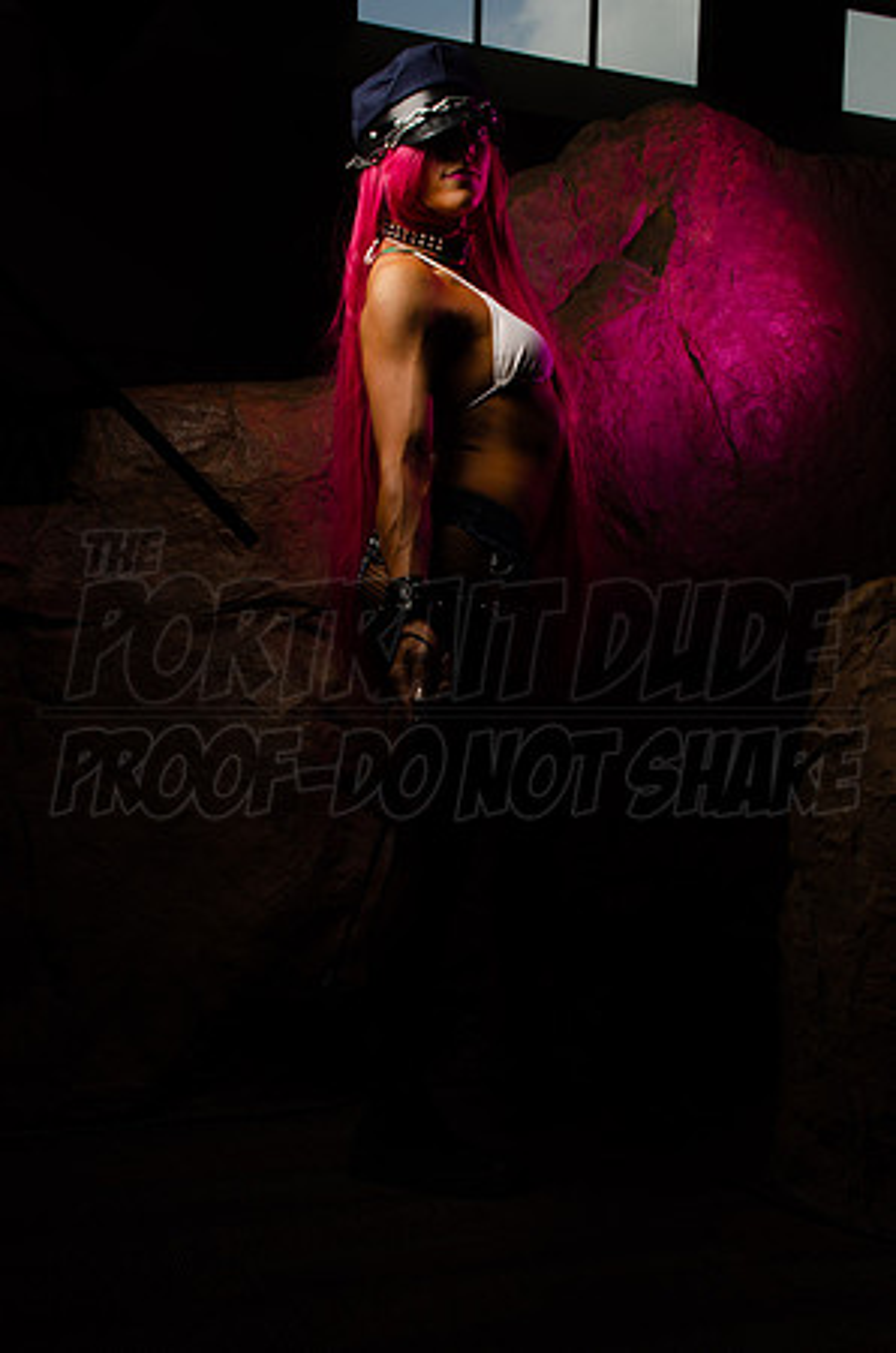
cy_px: 676
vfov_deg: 49.6
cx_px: 448
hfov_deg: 34.1
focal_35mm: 39
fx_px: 1463
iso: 200
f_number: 22
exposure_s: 1/60
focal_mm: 26
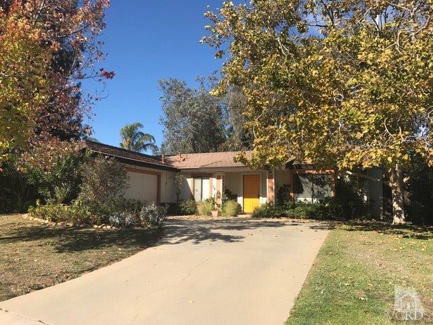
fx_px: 350
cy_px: 162
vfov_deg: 49.7
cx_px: 216
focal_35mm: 28
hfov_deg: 63.4
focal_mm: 3.99
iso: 20
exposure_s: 1/2128
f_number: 1.8
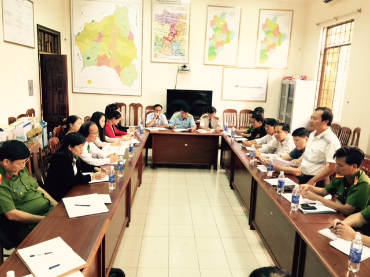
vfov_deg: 48.2
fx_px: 310
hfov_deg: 61.7
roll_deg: -5.1
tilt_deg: -12.0
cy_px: 138
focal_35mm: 29
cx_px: 185
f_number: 2.2
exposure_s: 1/17
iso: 100
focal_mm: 4.15
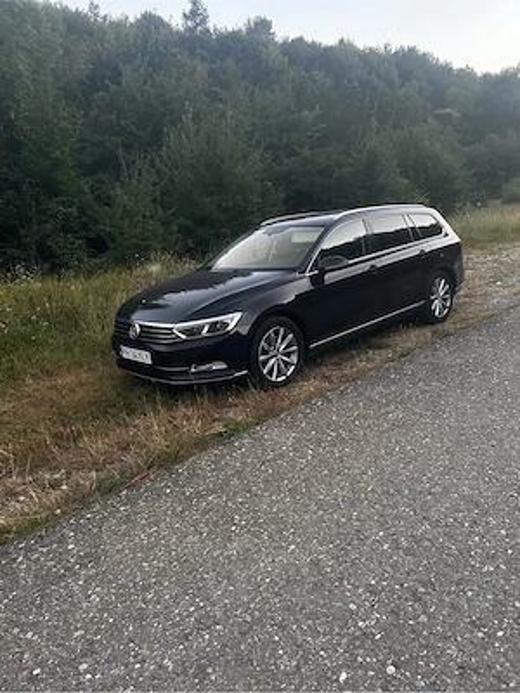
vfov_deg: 67.3
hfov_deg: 53.1
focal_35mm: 26
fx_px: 521
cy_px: 346
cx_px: 260
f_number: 1.5
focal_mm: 5.7
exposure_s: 1/60
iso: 500
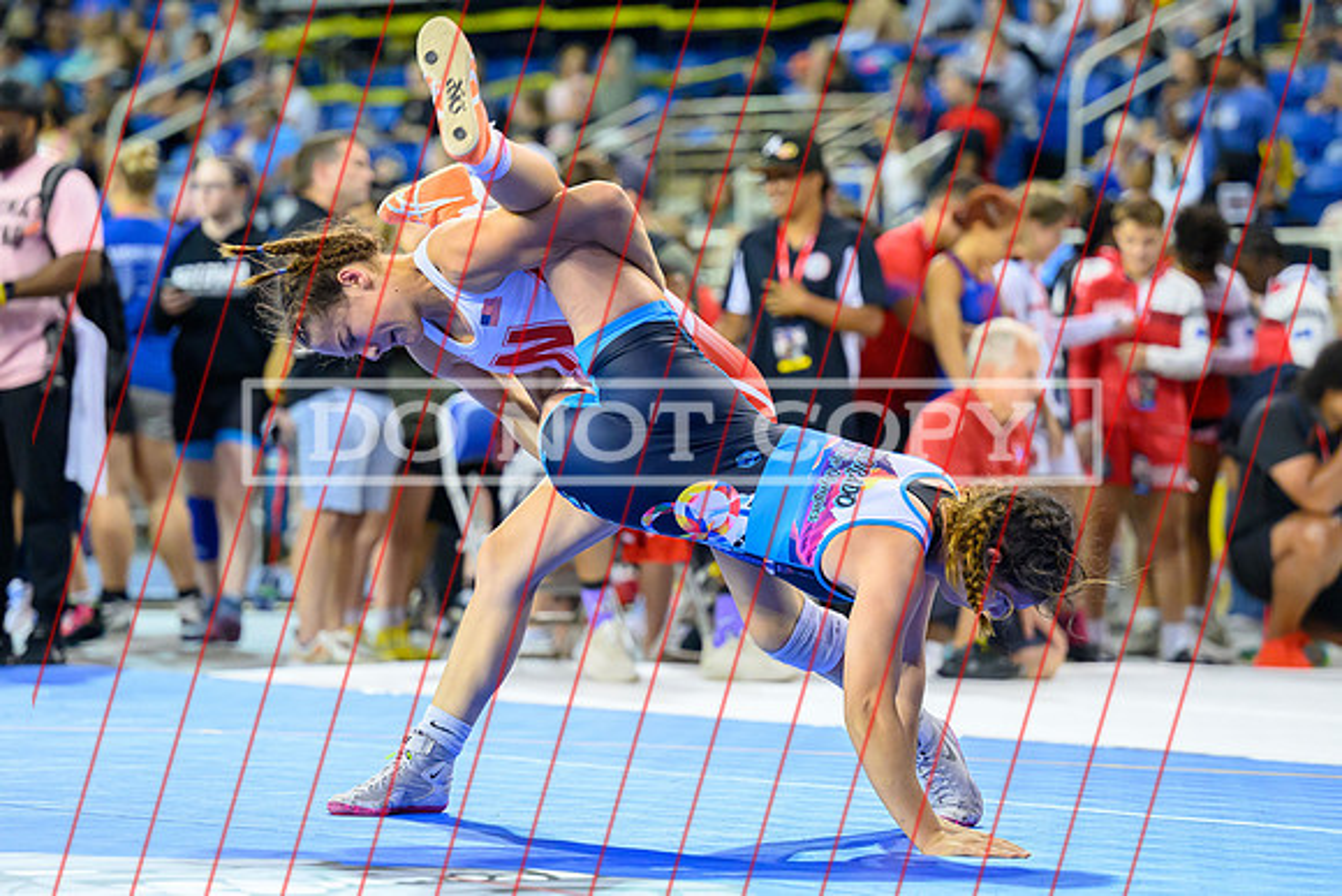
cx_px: 679
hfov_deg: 13.5
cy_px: 442
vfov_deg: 9.0
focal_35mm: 152
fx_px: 5673
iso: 3200
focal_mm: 115
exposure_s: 1/800
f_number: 2.8
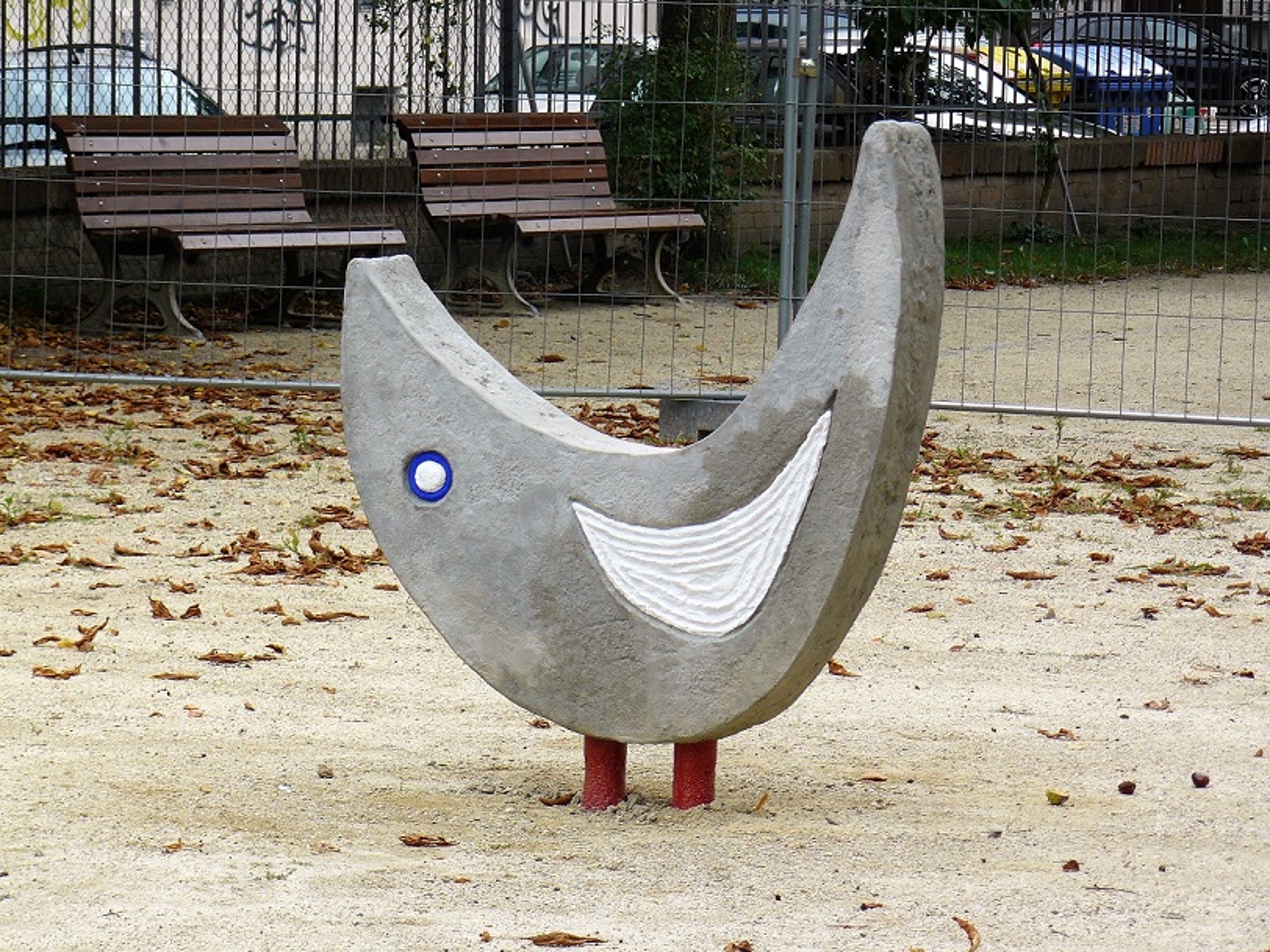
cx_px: 635
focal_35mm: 154
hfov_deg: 12.8
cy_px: 476
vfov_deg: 9.6
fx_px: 5650
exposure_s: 1/100
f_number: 4
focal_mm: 25.7
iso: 100
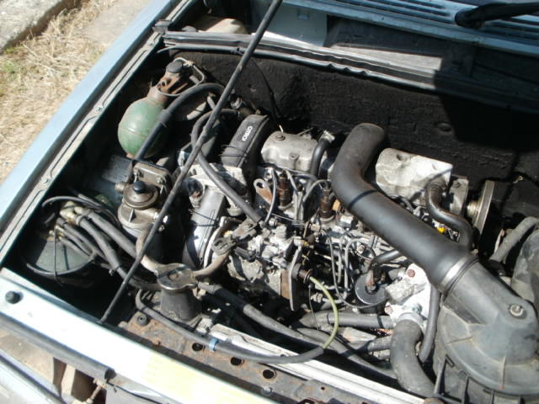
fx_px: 561
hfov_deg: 51.4
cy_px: 202
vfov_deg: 39.7
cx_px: 270
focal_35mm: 36
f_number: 3.5
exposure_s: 1/400
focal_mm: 6.3
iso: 100
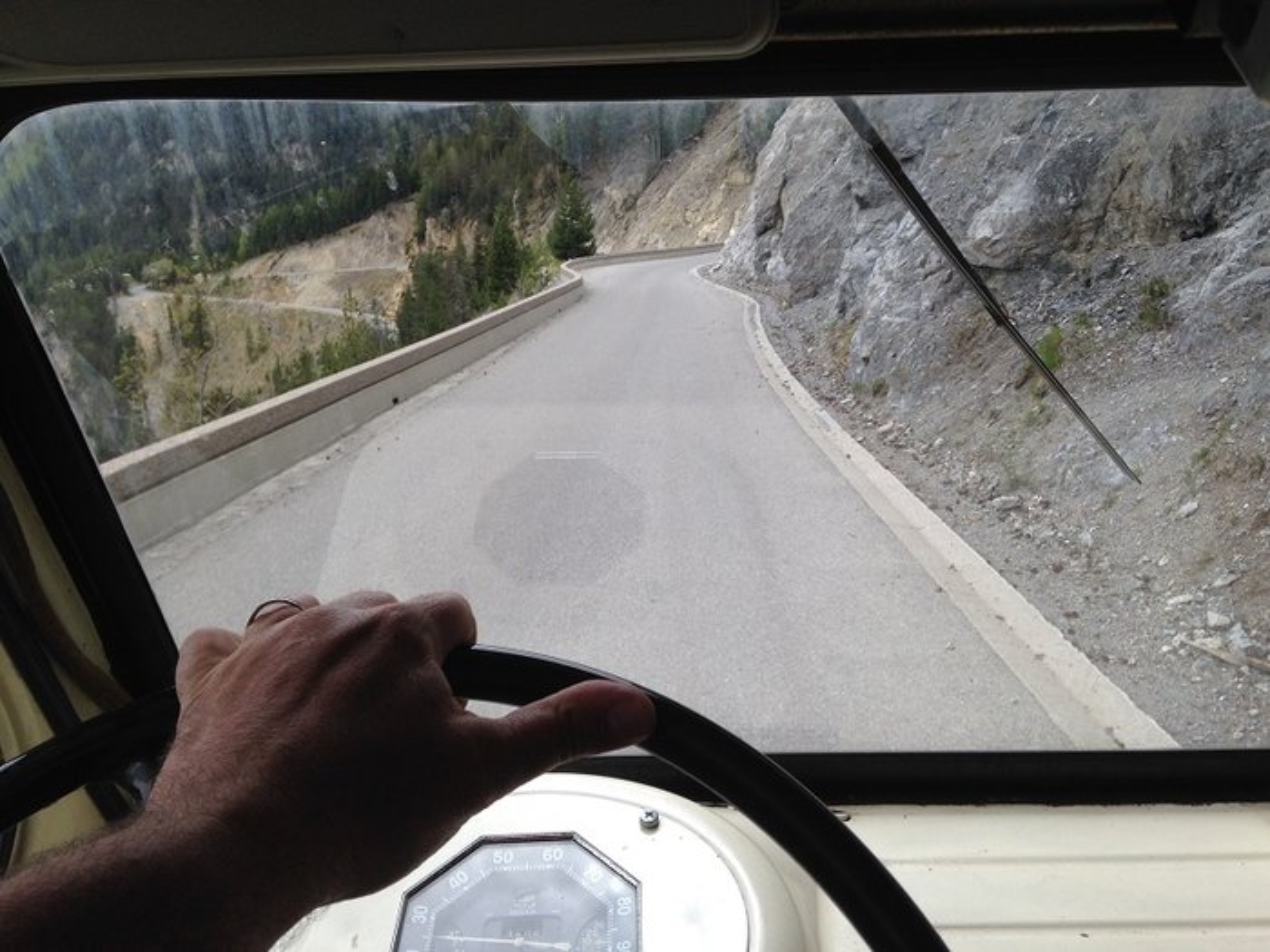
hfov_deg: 55.4
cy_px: 476
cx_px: 635
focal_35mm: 33
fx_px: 1211
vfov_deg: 42.9
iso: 50
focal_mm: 4.12
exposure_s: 1/686
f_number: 2.4
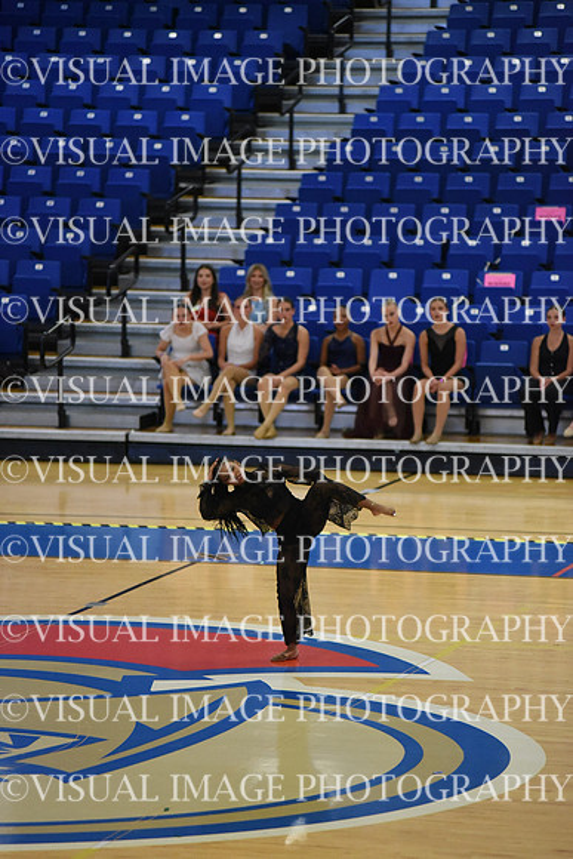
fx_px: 4772
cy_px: 430
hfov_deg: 6.9
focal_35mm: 200
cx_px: 286
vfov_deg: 10.3
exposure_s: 1/1000
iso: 8000
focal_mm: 200
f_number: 2.8
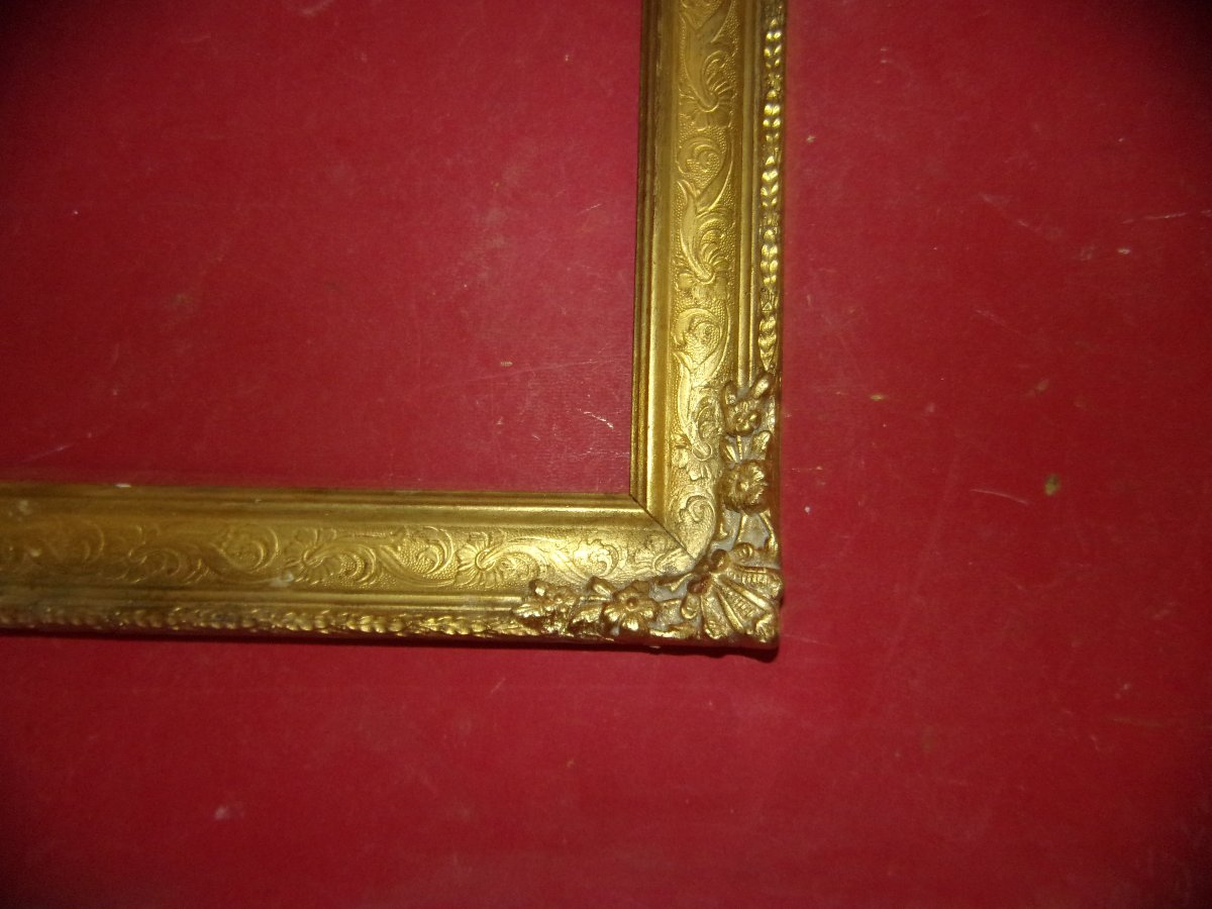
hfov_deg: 69.4
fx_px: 875
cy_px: 454
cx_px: 606
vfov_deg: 54.9
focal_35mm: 25
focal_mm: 4.5
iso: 200
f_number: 3.5
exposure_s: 1/34
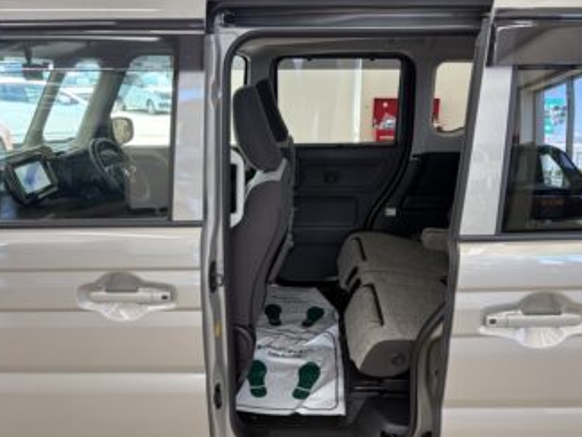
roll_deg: +0.8
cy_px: 234
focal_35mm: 28
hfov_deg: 63.4
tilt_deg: -18.2
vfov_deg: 49.7
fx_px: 471
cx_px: 306
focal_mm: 5.96
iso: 100
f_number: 1.6
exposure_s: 1/100
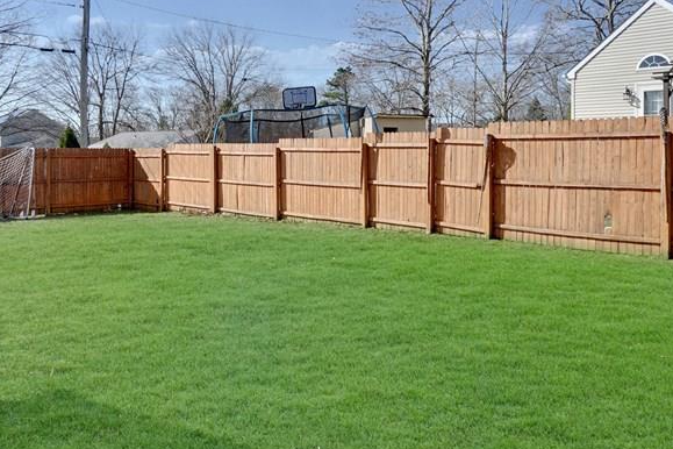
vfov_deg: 43.2
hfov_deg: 61.9
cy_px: 159
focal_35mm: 30
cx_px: 324
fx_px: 561
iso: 200
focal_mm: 16
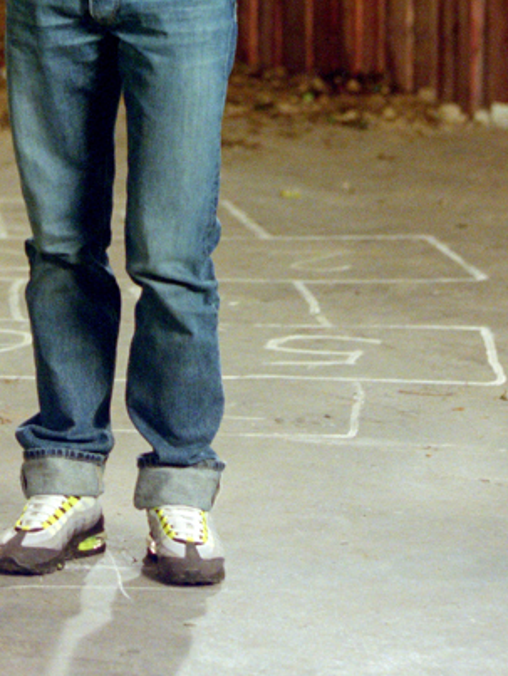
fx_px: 2891
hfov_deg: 10.0
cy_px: -128
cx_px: 137
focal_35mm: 148
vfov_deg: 13.0
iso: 100
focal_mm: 60
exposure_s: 1/13
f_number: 8
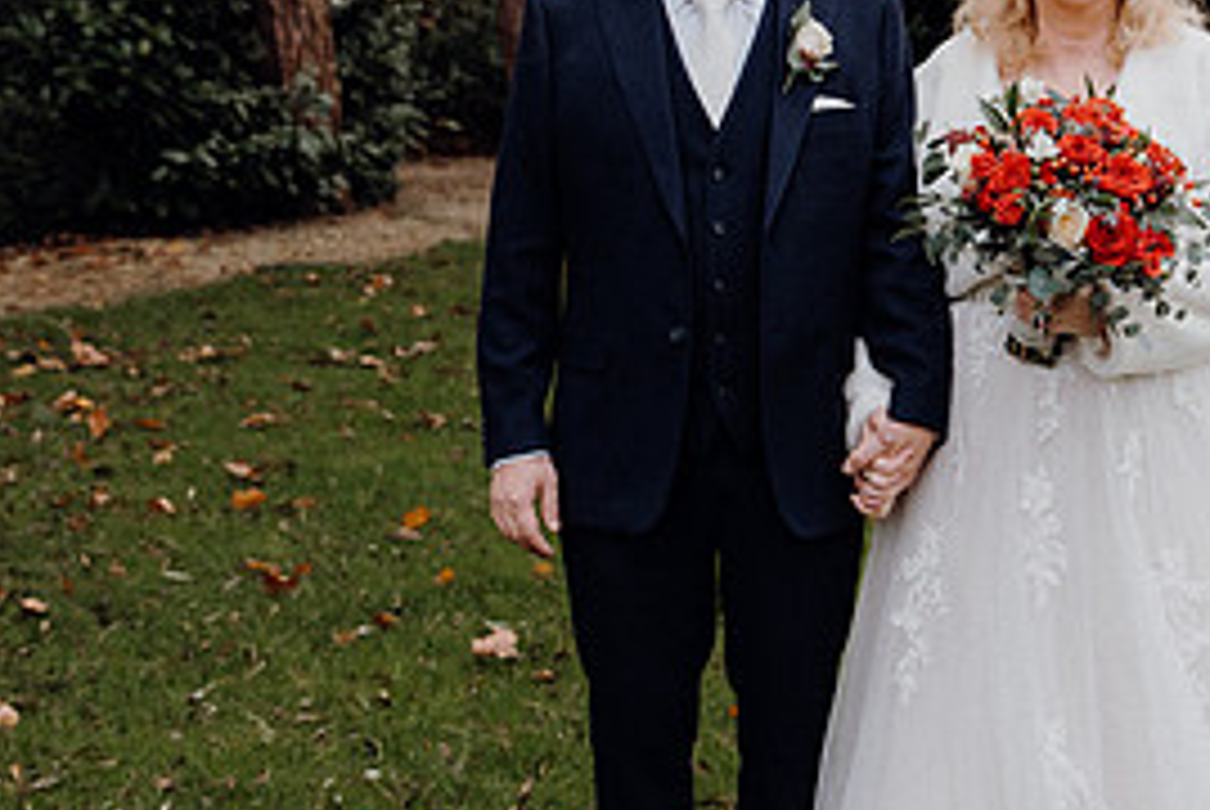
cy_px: 412
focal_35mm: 84
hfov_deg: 23.8
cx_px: 967
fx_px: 2826
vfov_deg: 16.3
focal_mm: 39
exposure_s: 1/250
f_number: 3.5
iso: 2000
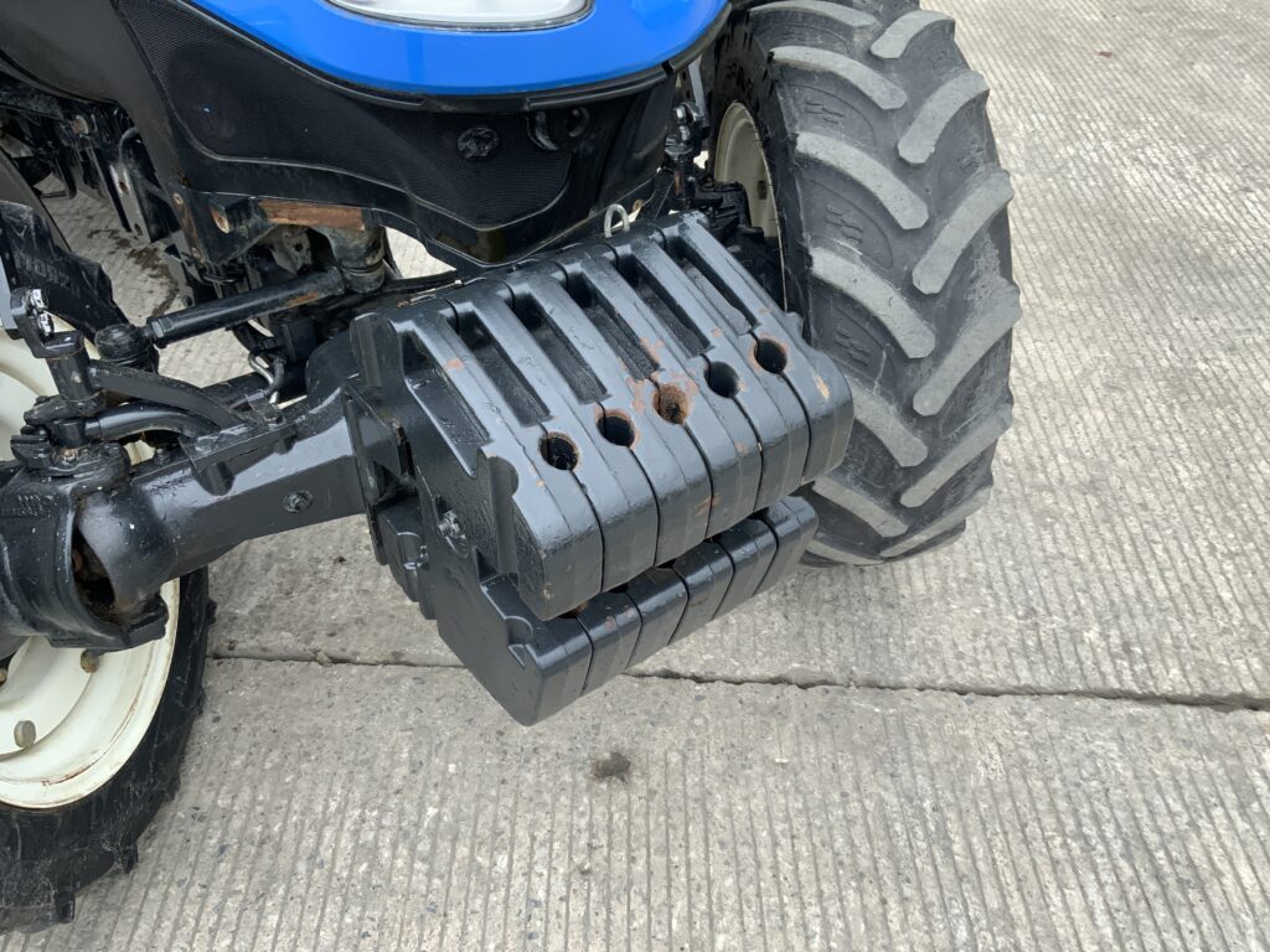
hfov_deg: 61.7
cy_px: 476
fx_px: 1064
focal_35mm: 29
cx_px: 635
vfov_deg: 48.2
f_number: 1.8
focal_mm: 3
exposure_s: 1/161
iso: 16
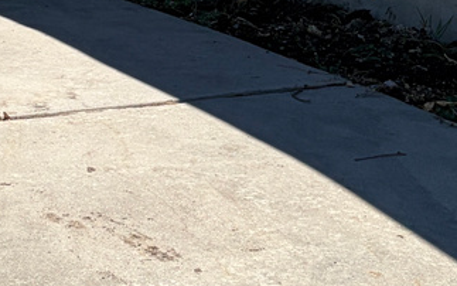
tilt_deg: -4.3
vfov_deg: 9.8
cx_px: 208
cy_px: -89
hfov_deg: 15.9
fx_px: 1632
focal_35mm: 131
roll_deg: -1.5
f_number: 1.6
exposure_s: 1/4950
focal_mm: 5.96
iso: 64
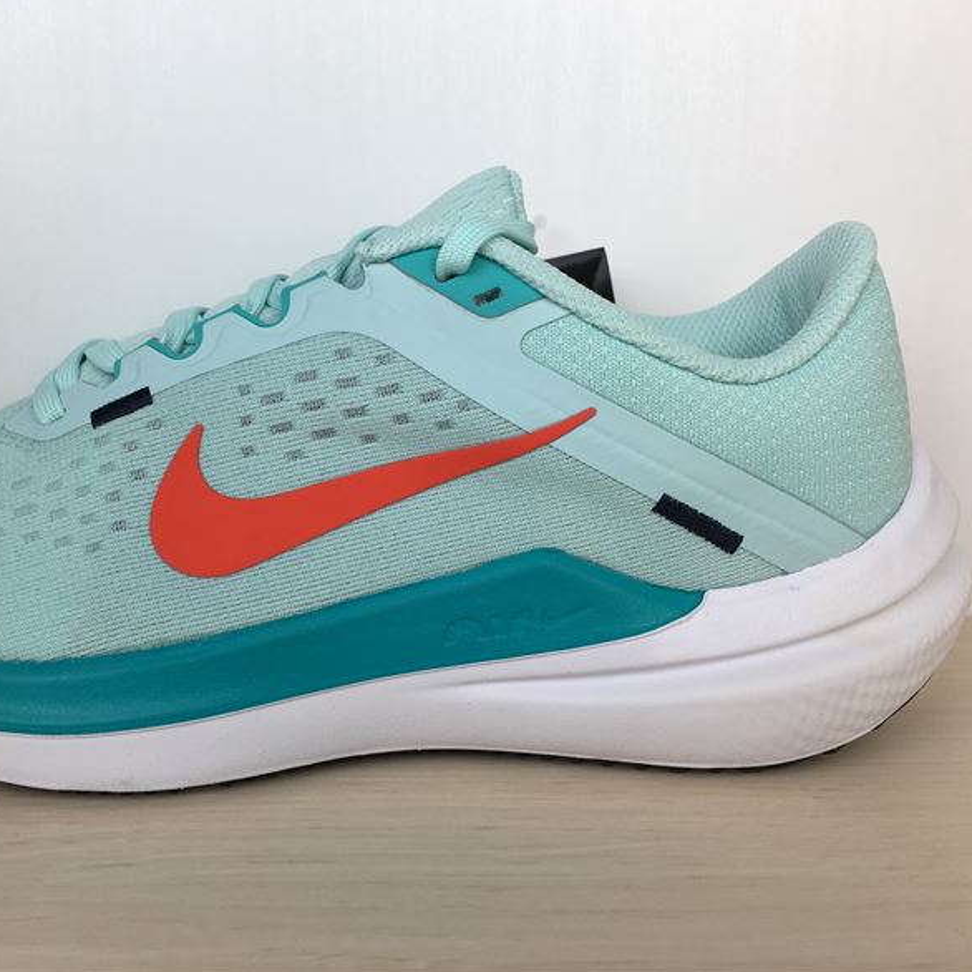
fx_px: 1112
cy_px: 481
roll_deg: +0.7
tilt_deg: -10.2
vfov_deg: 47.2
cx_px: 348
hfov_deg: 46.7
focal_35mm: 35
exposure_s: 1/126
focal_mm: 4.15
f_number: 2.2
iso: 25
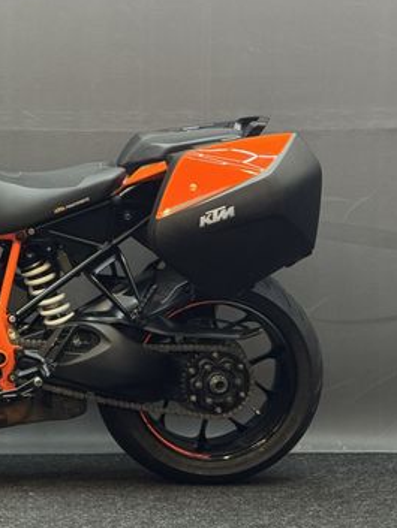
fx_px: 1330
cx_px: -52
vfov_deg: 22.5
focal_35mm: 87
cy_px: 247
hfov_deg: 16.4
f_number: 1.78
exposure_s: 1/50
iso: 200
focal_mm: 6.76
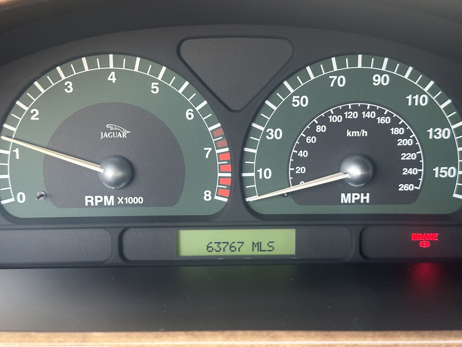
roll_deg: -2.8
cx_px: 231
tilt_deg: -25.7
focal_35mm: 48
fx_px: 641
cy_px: 174
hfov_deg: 39.7
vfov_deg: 30.3
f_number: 1.78
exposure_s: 1/40
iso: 400
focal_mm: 6.86
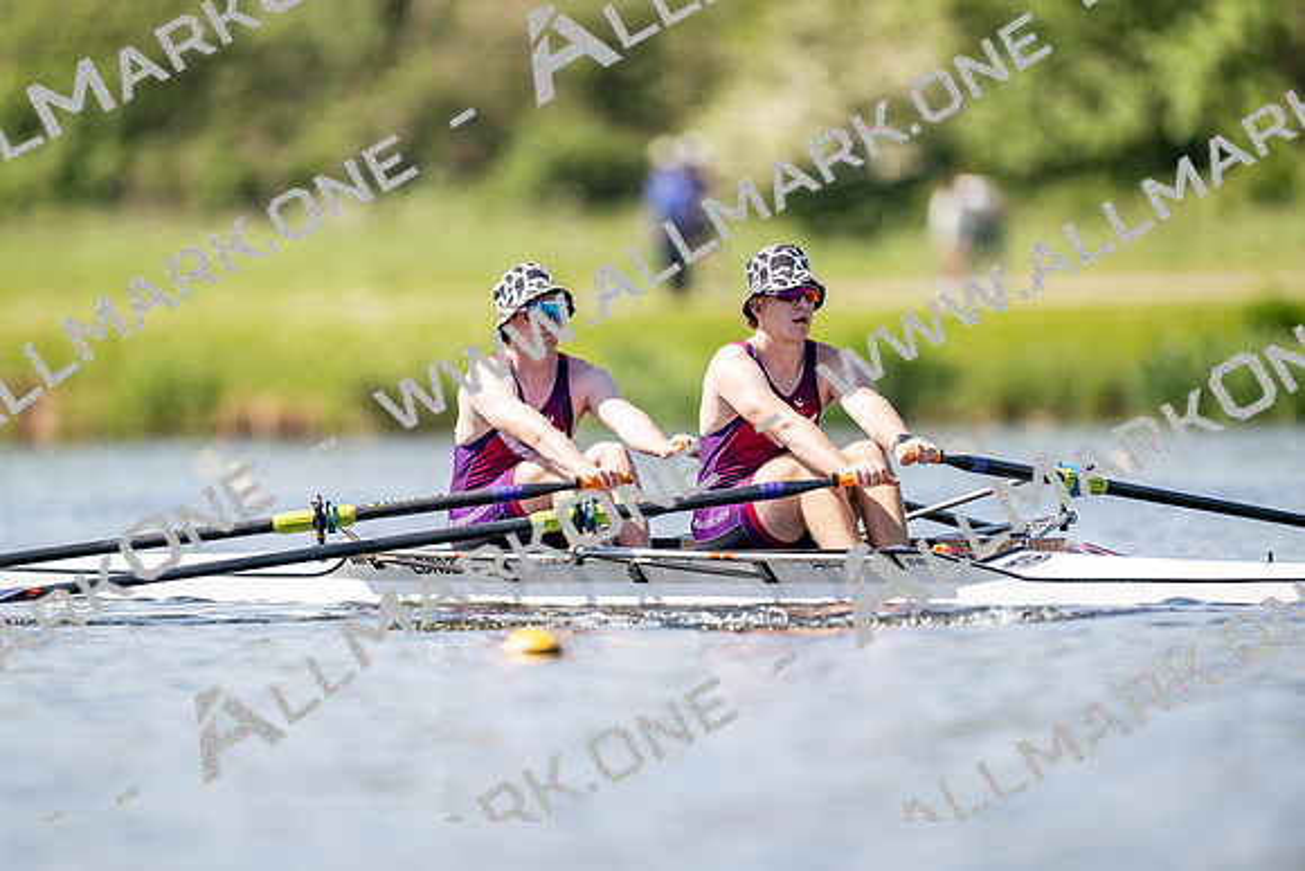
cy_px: 436
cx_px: 652
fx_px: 21754
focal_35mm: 600
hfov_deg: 3.4
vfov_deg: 2.3
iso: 320
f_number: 4
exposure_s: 1/2500
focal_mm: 600
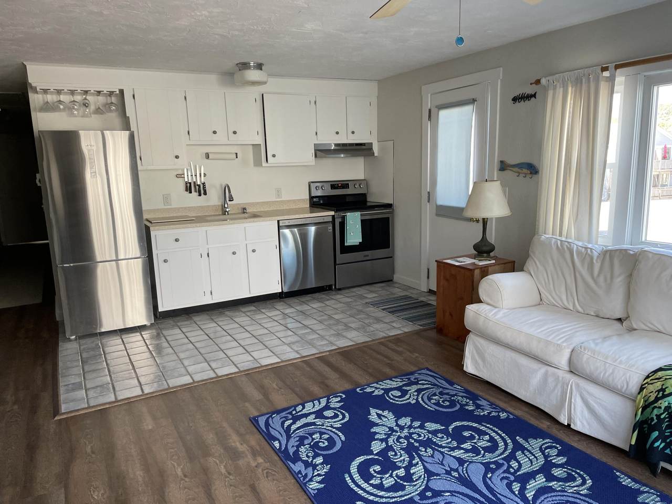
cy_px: 252
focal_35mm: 26
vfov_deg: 53.1
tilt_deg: -9.4
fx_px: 505
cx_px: 336
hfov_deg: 67.3
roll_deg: +0.9
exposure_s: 1/121
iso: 100
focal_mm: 4.2
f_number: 1.6
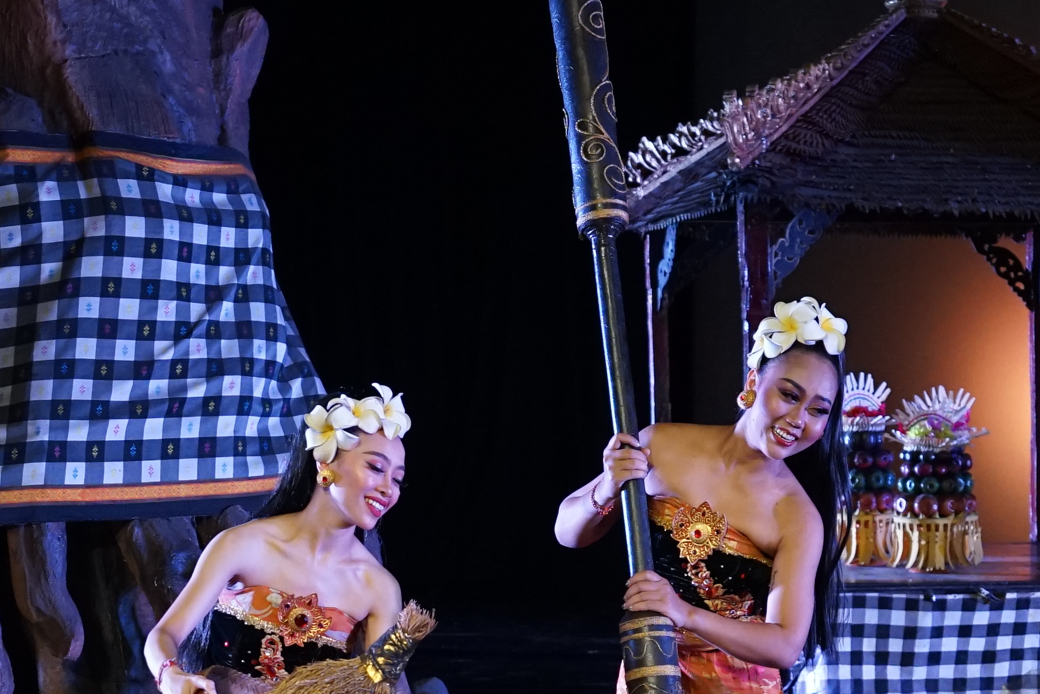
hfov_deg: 27.3
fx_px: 2138
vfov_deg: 18.1
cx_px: 540
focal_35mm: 74
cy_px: 637
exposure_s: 1/160
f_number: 2.8
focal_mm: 24
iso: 2000
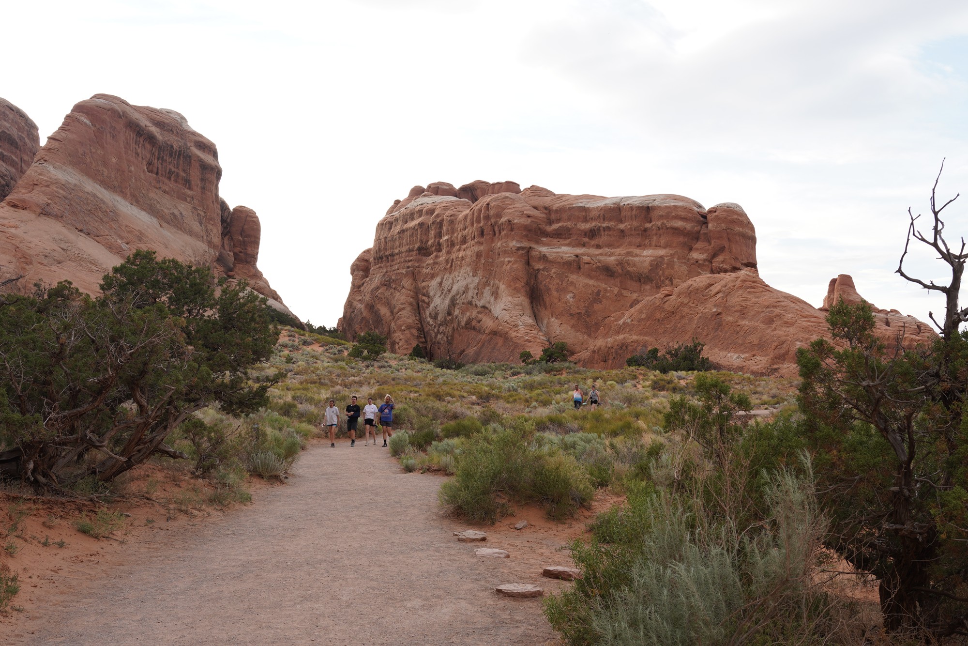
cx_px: 484
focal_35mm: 34
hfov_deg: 55.8
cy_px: 323
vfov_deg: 38.9
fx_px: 914
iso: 200
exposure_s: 1/100
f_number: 9
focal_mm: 34
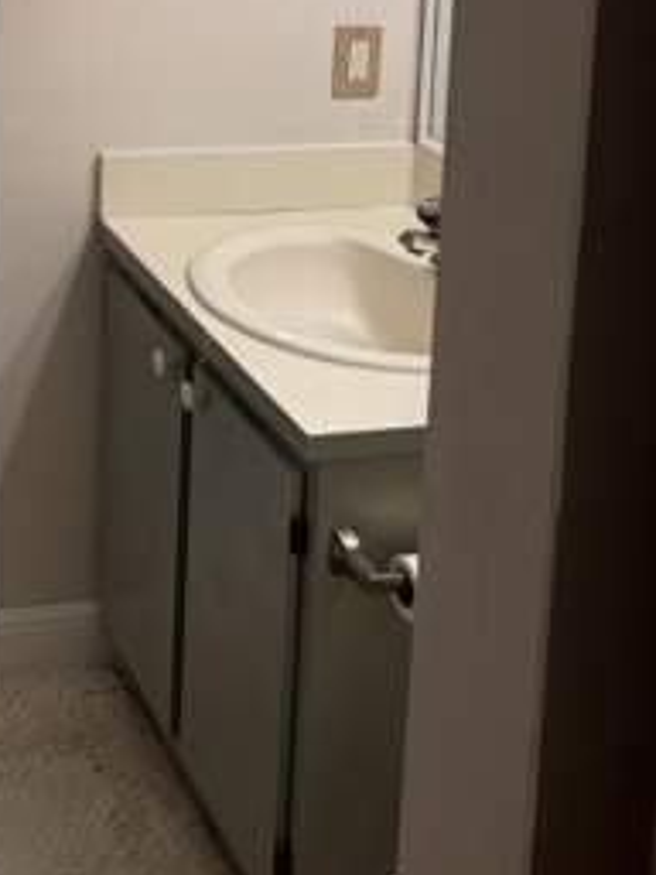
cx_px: -161
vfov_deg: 28.6
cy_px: -130
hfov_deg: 22.3
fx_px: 1516
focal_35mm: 60
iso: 160
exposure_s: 1/120
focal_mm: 6.76
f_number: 1.78
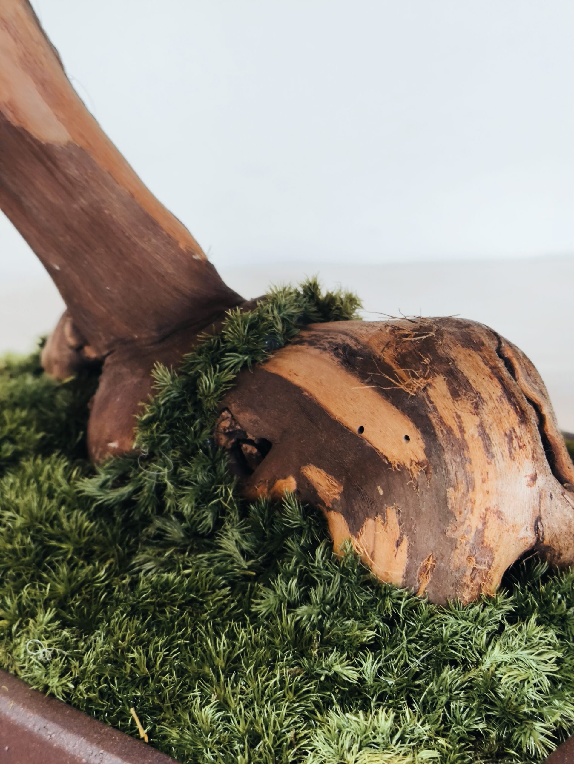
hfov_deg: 29.1
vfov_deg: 38.2
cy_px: 382
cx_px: 287
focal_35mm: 50
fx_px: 1105
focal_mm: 4.71
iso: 80
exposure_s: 1/50
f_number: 1.7
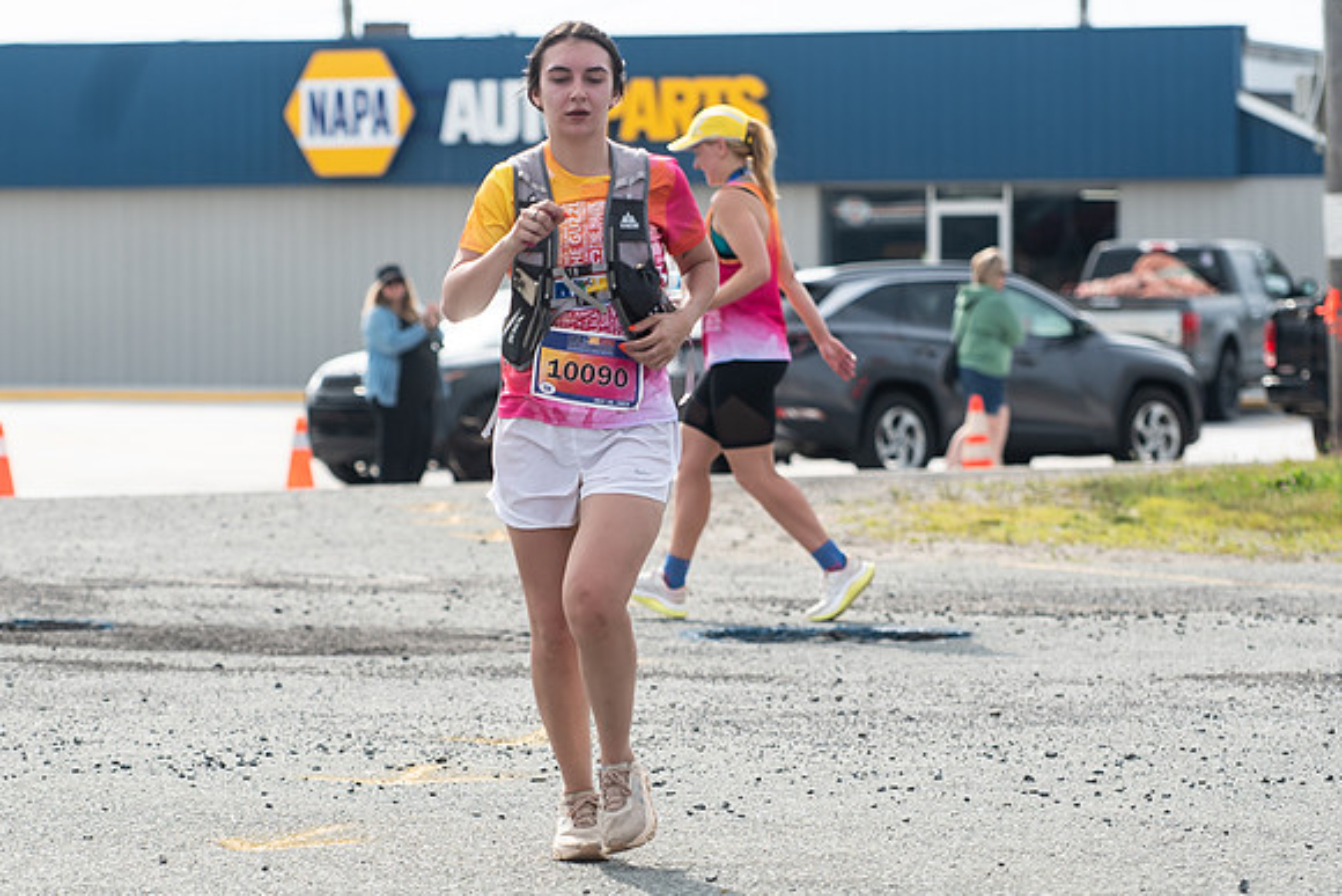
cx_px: 494
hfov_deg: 10.3
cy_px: 482
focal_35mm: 199
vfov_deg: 6.9
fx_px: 7431
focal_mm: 112
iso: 250
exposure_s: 1/1600
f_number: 4.5
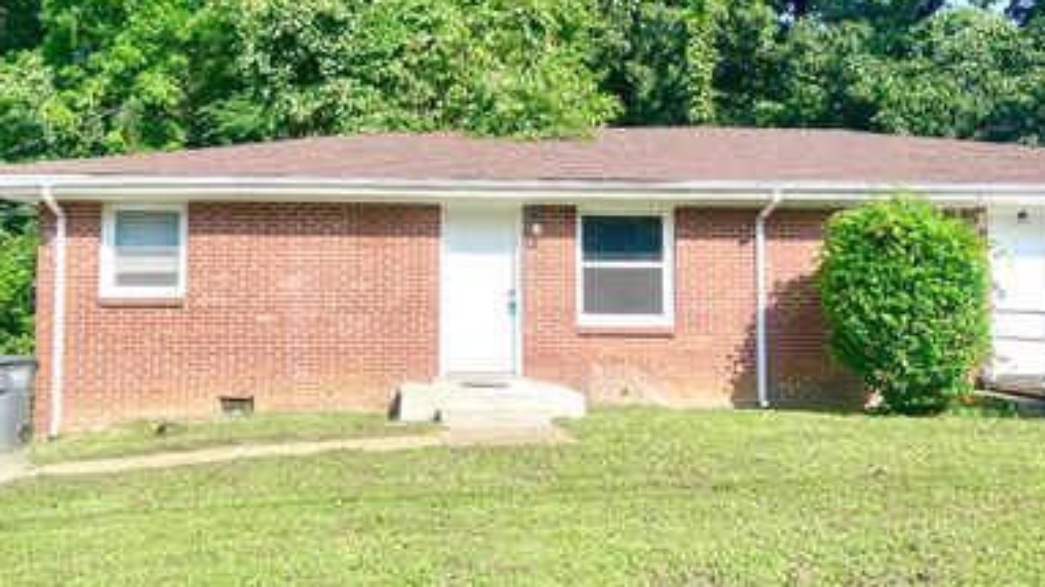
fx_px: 1025
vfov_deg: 31.8
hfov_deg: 53.8
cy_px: 233
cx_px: 434
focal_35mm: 37
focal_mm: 5.7
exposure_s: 1/2299
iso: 50
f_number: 1.5
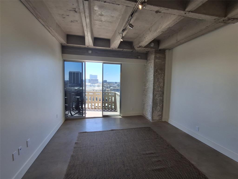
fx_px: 110
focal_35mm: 16
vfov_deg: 78.1
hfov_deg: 94.5
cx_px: 119
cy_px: 90
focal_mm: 1.64
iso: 40
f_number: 2.2
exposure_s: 1/162
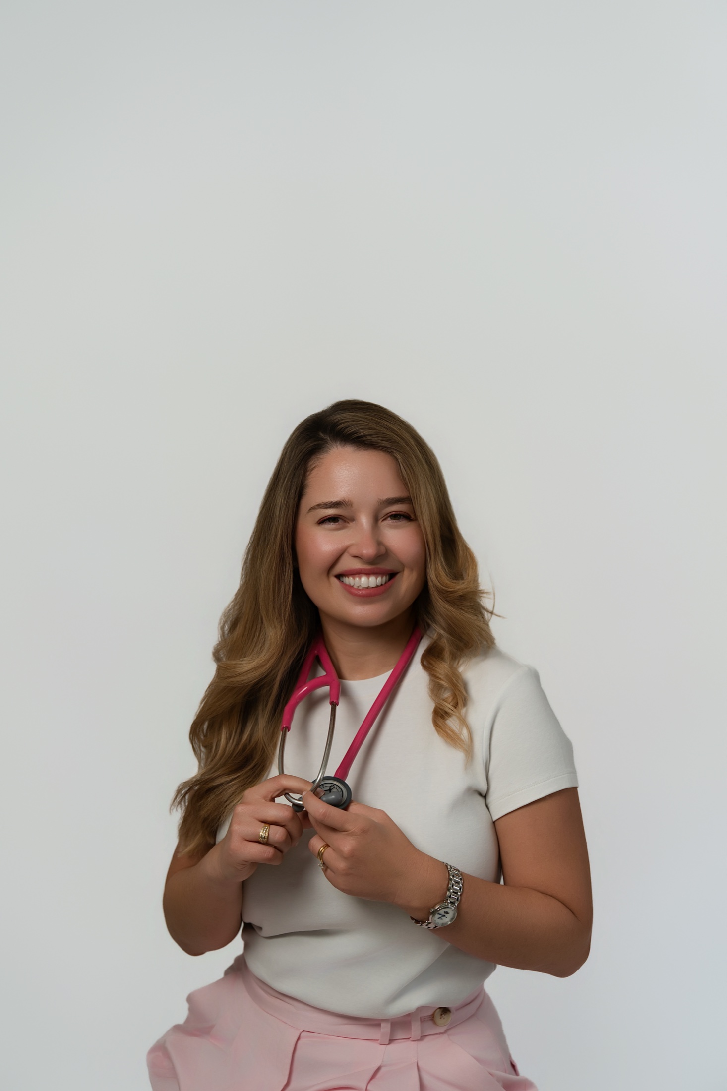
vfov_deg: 38.9
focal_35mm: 51
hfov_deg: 26.5
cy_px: 546
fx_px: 1545
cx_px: 364
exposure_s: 1/250
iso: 500
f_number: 3.2
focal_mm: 51
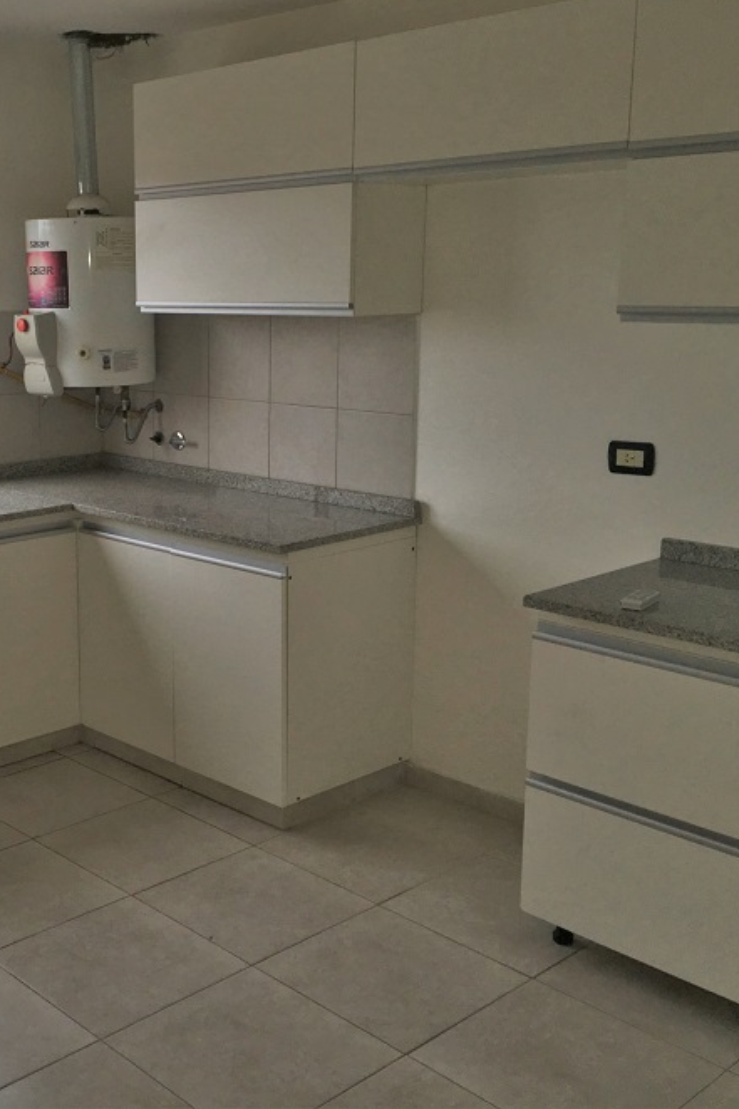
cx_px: 139
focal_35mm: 41
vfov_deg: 47.4
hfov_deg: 31.7
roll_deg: +0.6
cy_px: 545
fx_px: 1263
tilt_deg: -12.1
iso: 25
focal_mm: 4.15
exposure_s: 1/33
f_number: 2.2
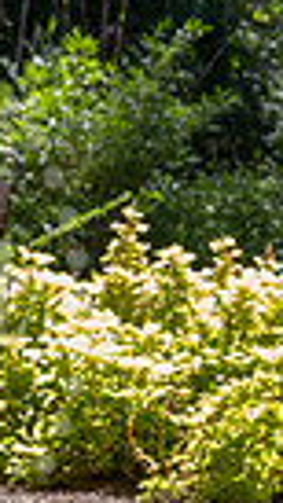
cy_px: 308
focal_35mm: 245
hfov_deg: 4.9
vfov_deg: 8.8
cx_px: -254
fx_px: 3270
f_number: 5.6
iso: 500
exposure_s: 1/200
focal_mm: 71
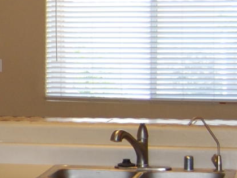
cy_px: 63
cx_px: -206
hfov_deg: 9.9
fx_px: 1281
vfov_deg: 7.9
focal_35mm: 187
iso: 200
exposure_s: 1/60
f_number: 3.5
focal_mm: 18
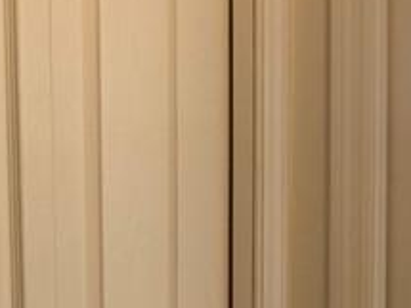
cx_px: 82
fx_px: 1187
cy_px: 415
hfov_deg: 19.4
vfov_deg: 14.1
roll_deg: +1.7
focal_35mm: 100
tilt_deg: -4.7
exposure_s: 1/60
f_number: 1.8
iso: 64
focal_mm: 3.99
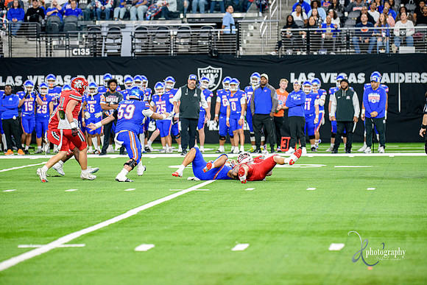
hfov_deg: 10.5
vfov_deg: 7.0
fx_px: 2313
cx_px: 214
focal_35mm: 195
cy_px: 142
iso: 1250
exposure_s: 1/400
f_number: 2.8
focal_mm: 195
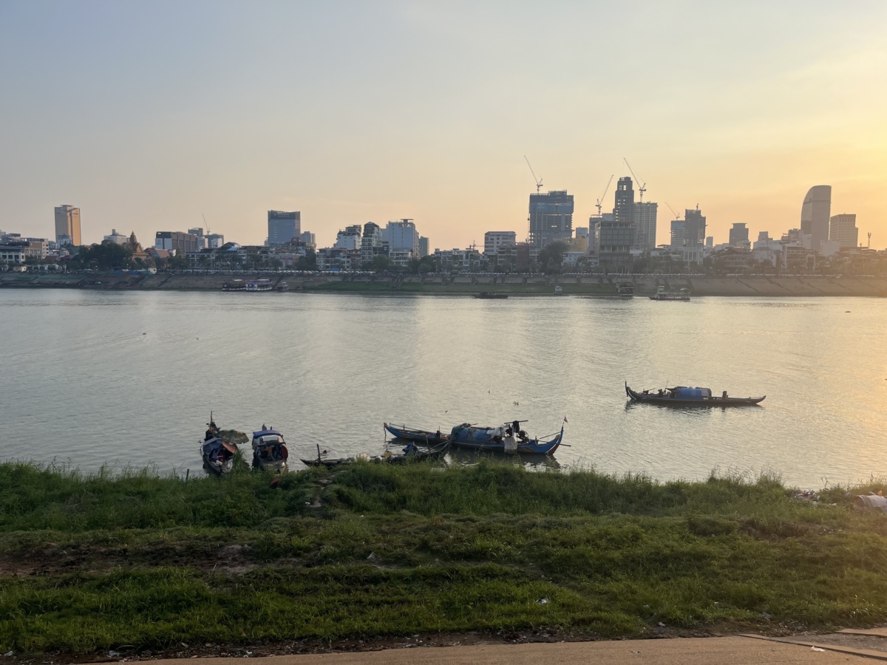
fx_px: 666
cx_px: 444
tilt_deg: -6.7
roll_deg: +0.4
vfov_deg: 53.1
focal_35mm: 26
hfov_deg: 67.3
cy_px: 332
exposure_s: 1/2688
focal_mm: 5.1
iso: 50
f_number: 1.6
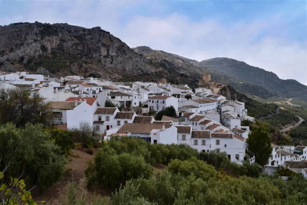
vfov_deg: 36.9
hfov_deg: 53.1
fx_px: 307
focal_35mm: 36
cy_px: 102
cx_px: 154
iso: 320
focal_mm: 24
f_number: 11
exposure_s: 1/500
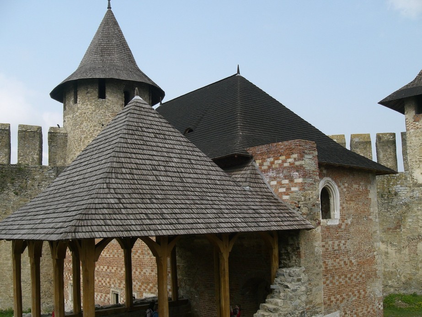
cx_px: 211
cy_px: 158
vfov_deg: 37.7
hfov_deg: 49.0
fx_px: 463
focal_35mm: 38
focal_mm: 6.3
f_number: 4.4
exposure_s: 1/500
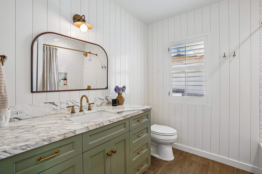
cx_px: 131
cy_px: 87
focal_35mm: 16
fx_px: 116
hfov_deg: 96.7
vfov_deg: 73.7
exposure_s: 1/15
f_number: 8
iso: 400
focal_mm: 16
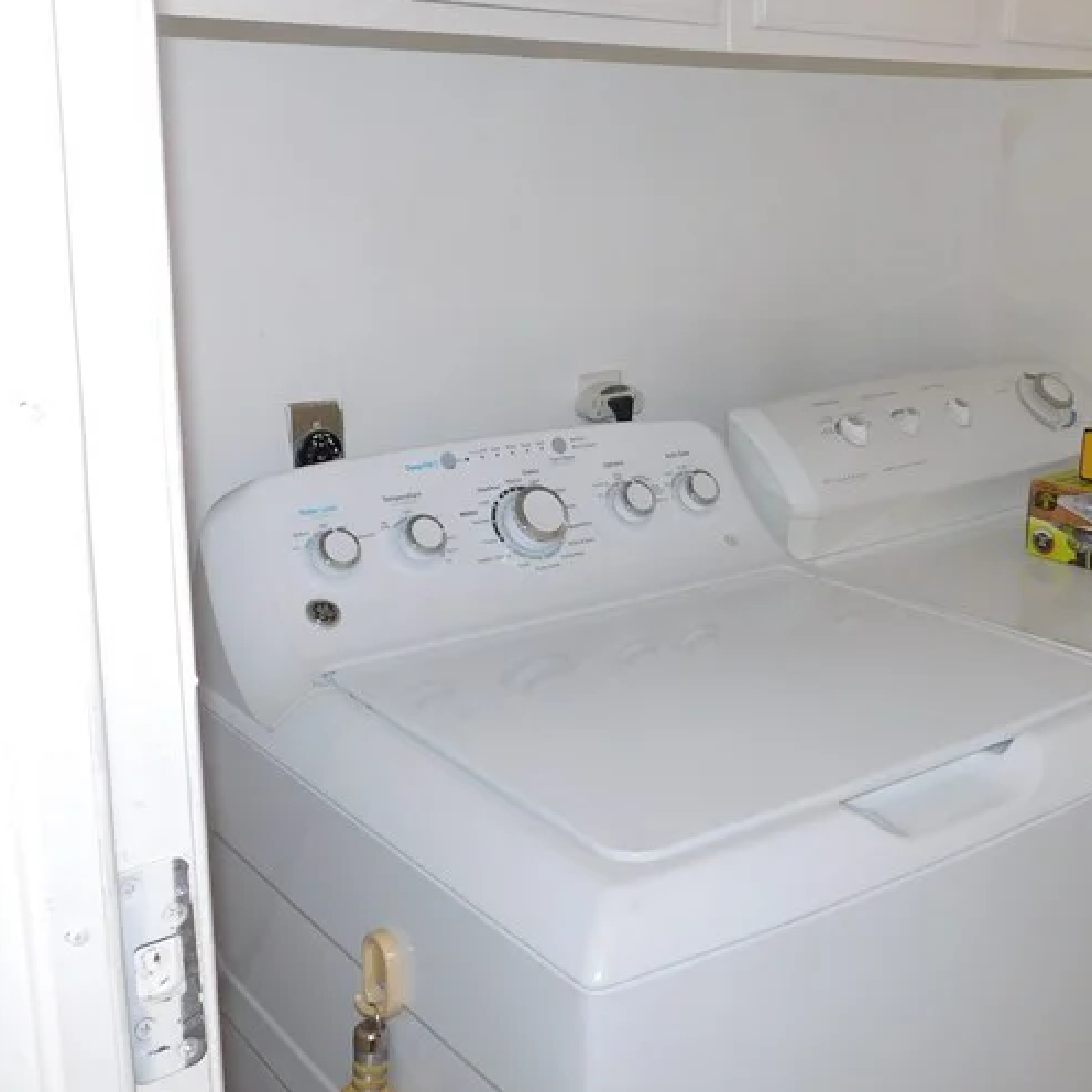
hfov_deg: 39.9
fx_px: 1499
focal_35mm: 42
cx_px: 645
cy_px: 478
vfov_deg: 40.0
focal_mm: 4
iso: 200
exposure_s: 1/30
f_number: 3
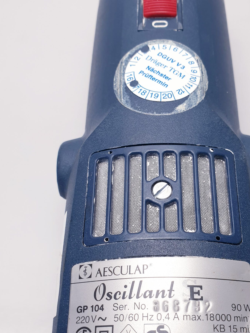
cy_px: 200
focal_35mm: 38
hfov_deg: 37.5
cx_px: 157
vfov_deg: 48.7
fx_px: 366
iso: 50
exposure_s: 1/50
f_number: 2.4
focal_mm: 4.3
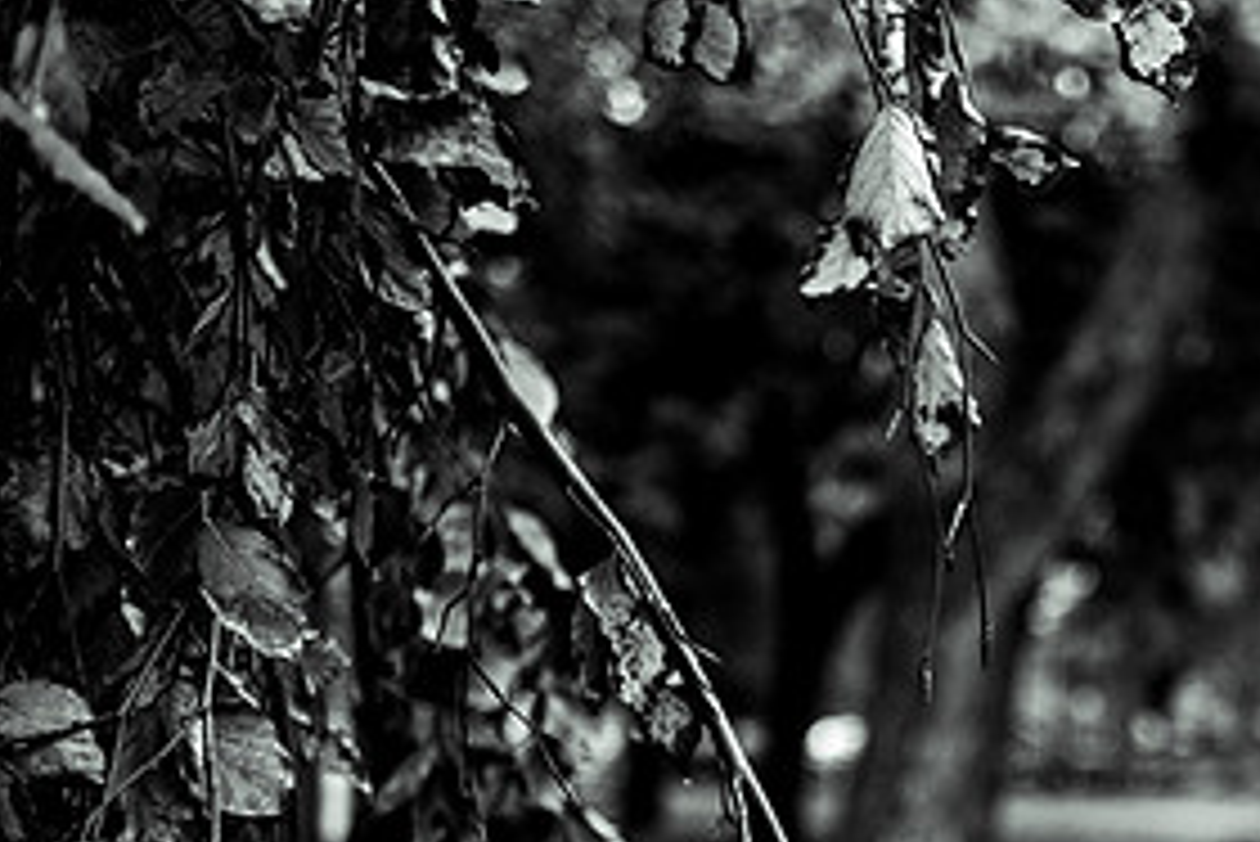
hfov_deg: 27.0
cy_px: 759
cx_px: 1053
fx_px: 2556
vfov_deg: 18.4
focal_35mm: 73
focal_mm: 23
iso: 160
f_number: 1.6
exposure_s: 1/640
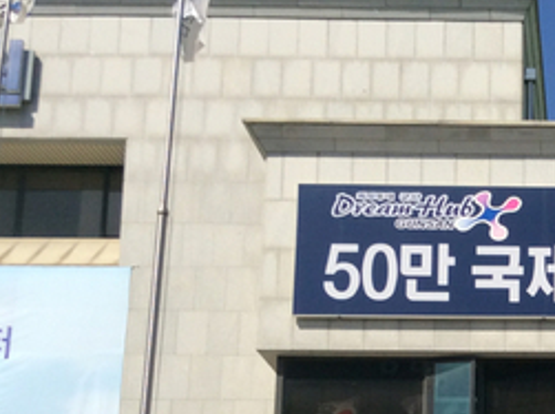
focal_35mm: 92
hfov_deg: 20.5
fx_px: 1472
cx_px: 596
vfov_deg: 15.7
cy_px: 401
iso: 32
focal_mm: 3.3
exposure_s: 1/2119
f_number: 2.4
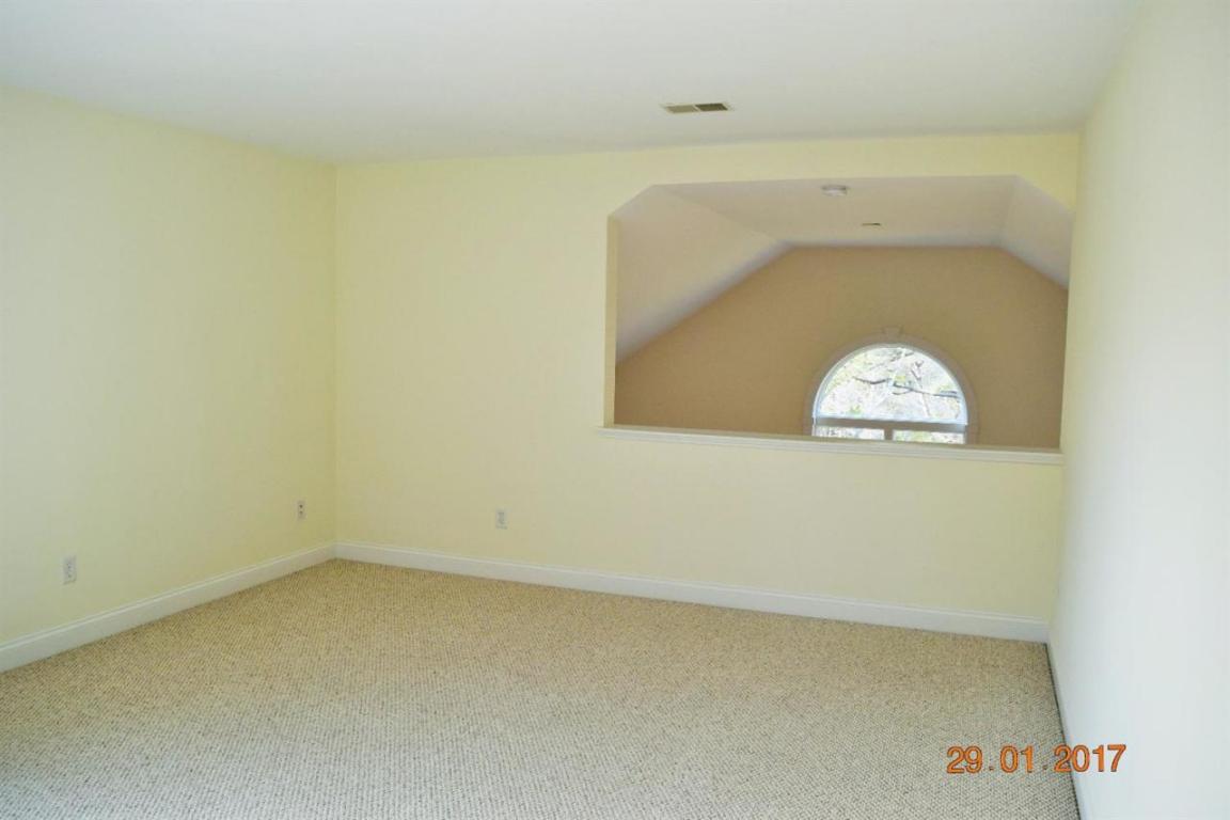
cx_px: 615
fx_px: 922
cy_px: 410
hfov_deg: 67.4
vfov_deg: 47.9
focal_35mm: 27
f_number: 6.3
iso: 400
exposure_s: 1/160
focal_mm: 18
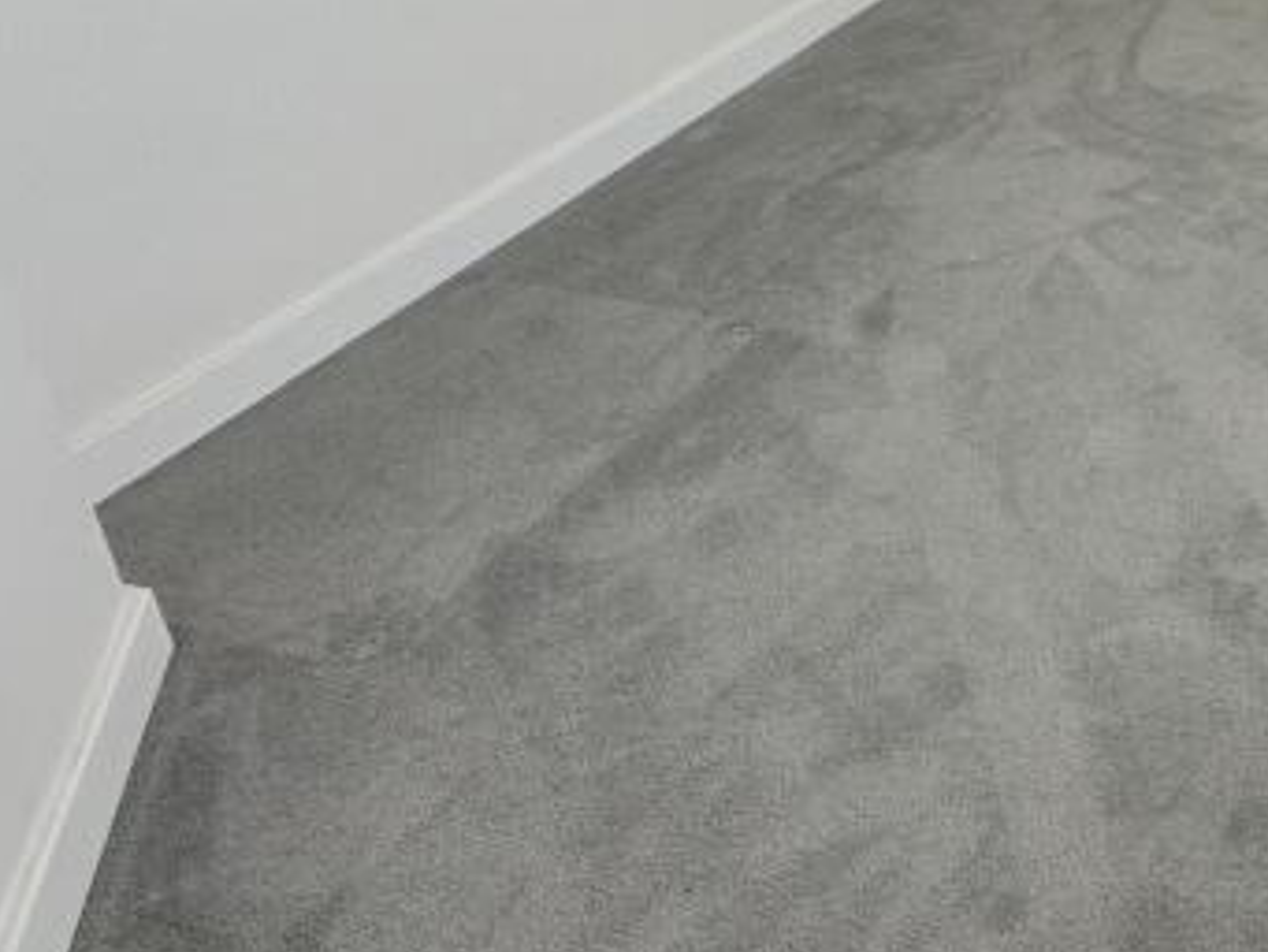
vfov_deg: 30.0
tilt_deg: -18.9
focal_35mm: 42
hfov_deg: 34.5
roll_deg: +0.2
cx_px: 1565
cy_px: -156
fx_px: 1539
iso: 40
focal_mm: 2.22
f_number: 2.2
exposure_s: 1/192
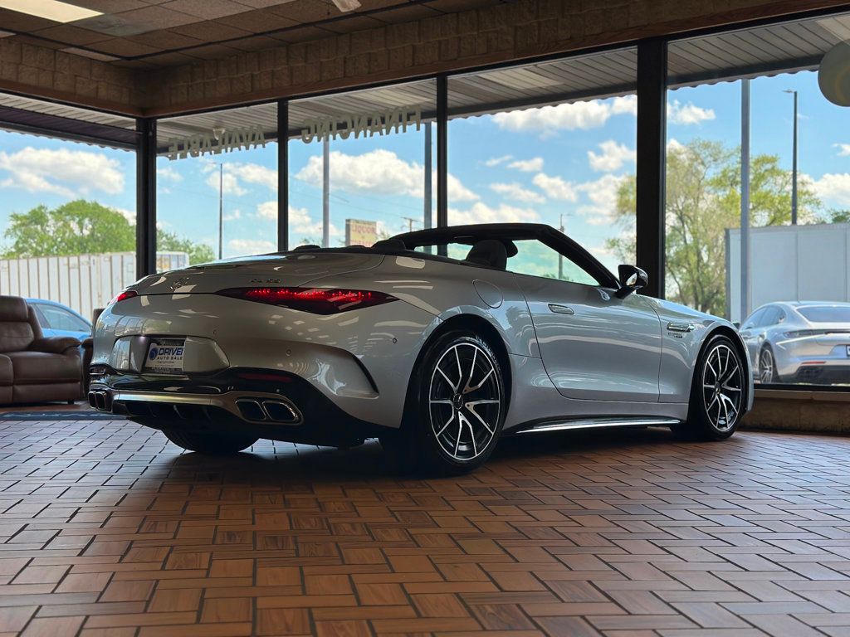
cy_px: 318
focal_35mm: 48
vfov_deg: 30.3
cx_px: 425
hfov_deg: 39.7
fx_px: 1179
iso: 80
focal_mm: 6.86
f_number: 1.78
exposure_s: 1/2203
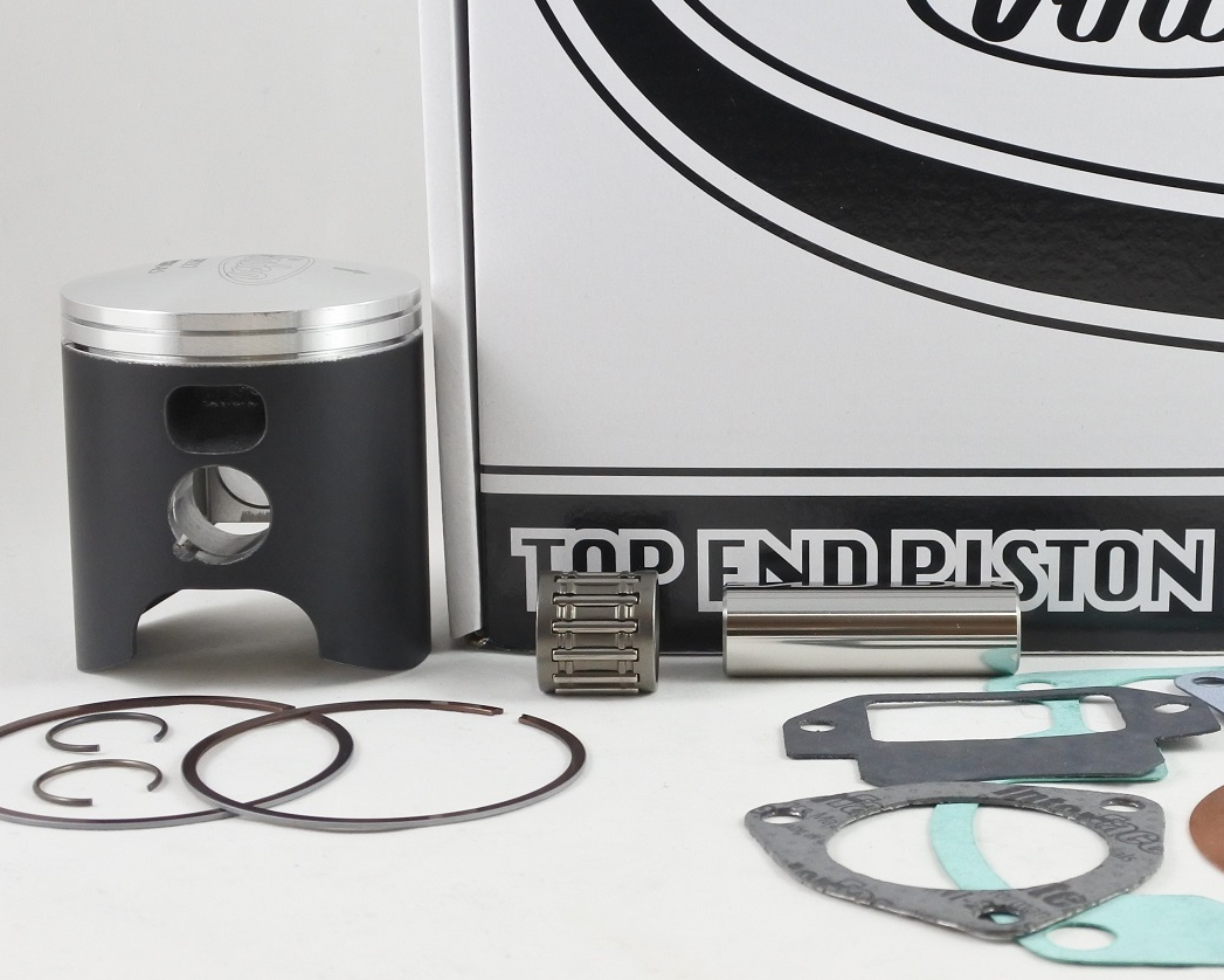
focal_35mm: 59
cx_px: 874
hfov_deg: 31.5
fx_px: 2138
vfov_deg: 25.8
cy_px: 401
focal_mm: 14.3
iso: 500
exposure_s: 1/125
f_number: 4
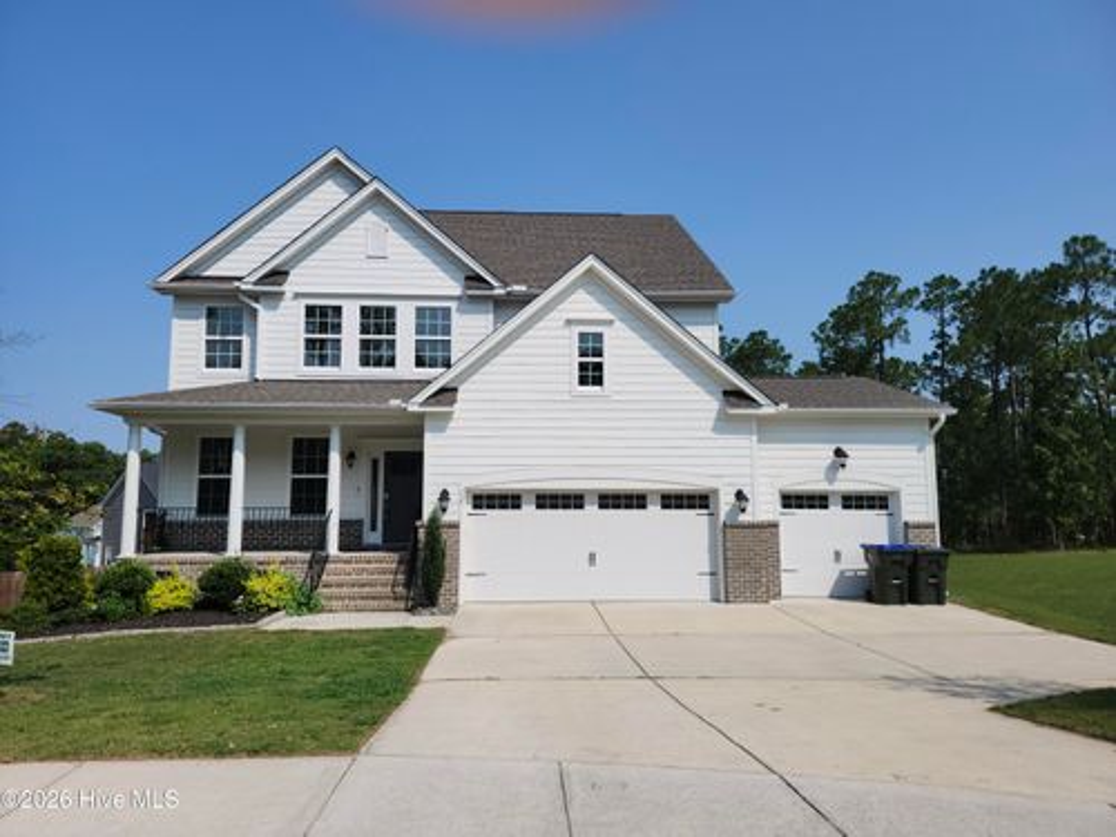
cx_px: 558
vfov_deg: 58.9
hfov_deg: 73.9
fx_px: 742
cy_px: 418
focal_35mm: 23
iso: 25
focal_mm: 5.54
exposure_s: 1/2993
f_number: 1.8
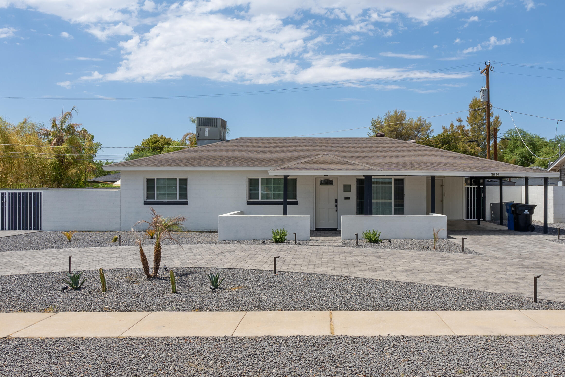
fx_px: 486
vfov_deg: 42.3
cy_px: 185
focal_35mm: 31
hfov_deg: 60.1
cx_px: 318
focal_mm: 16
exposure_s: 1/100
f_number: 11
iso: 100
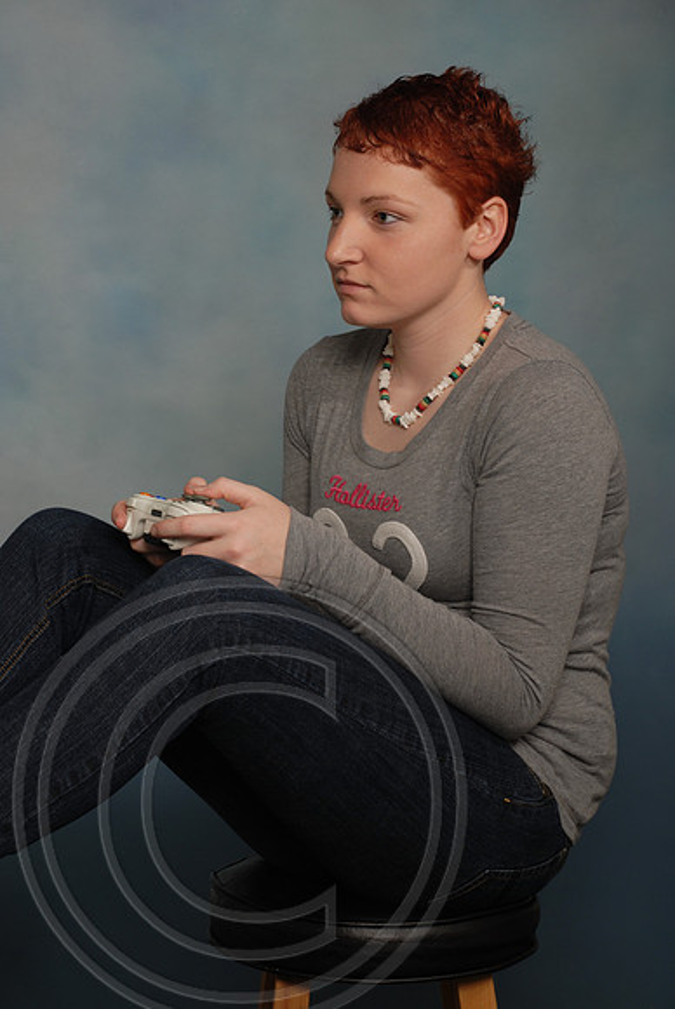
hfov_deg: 17.5
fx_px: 2188
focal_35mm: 78
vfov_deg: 26.0
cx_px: 338
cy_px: 504
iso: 100
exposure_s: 1/125
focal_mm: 52
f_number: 5.6
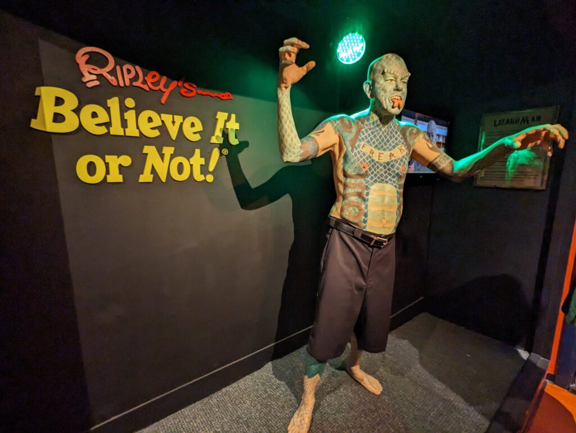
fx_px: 267
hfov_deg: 94.4
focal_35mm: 16
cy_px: 216
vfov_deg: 78.2
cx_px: 288
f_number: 2.2
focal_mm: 2.35
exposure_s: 1/23.8
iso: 519
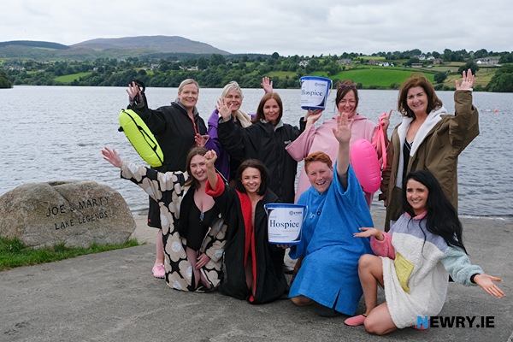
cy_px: 171
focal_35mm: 35
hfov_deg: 54.4
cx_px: 256
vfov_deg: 37.9
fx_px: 499
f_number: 6.4
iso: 400
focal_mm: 23.3
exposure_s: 1/1000
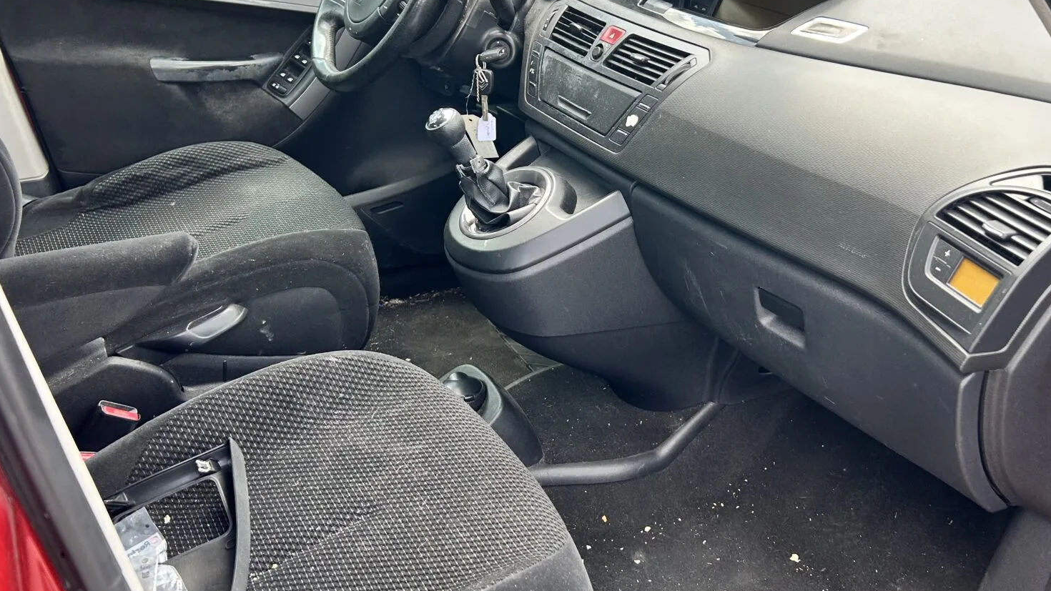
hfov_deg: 53.6
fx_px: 1031
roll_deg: -6.3
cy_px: 235
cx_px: 639
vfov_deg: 31.9
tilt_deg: -28.4
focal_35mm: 37
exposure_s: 1/193
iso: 50
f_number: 1.5
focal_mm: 5.7
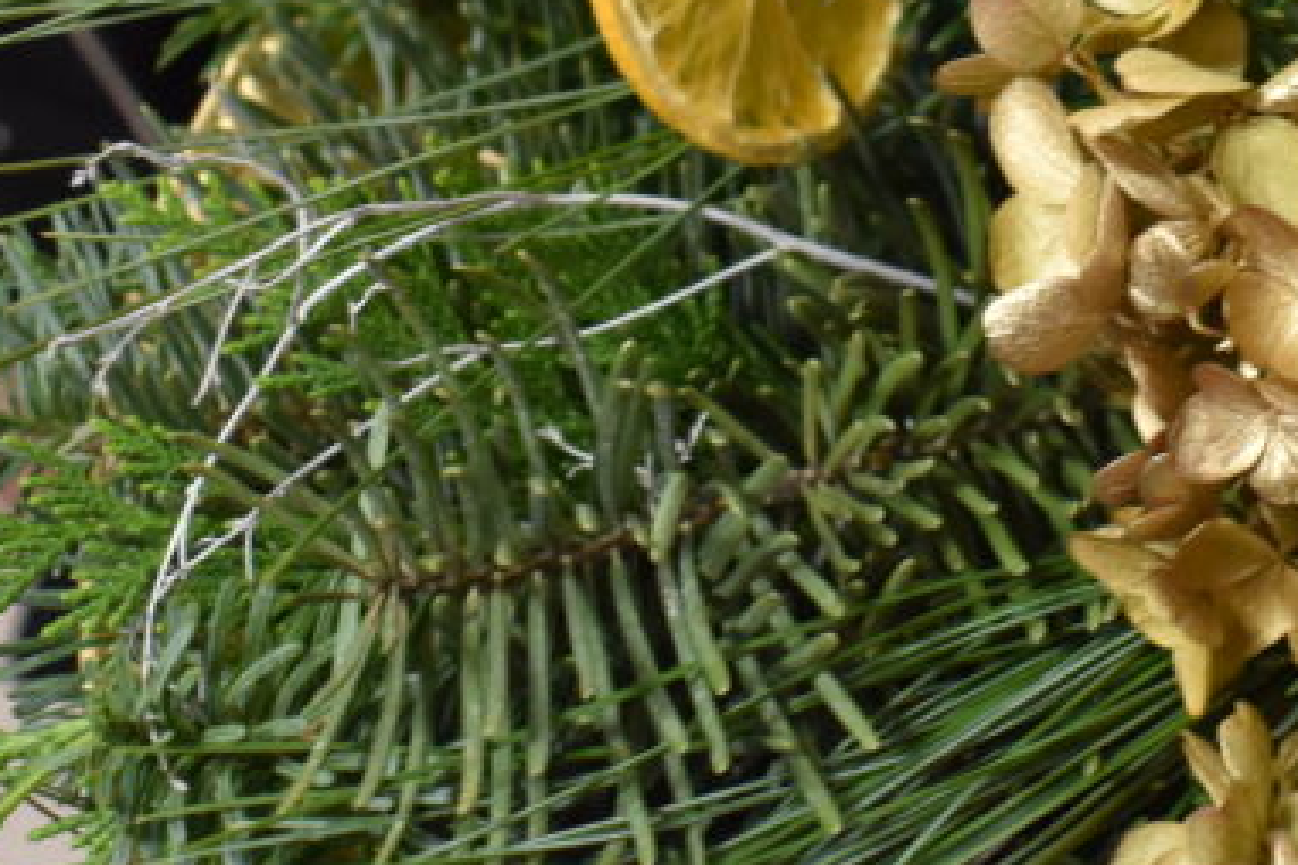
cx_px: 985
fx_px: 3064
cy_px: 198
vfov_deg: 16.0
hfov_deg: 23.7
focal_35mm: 85
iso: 800
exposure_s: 1/60
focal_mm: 18
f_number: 4
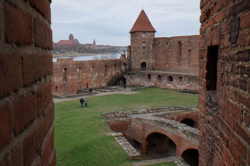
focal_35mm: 40
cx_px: 125
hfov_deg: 48.5
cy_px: 83
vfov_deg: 33.4
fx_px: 278
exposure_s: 1/640
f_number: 5.6
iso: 800
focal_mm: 40
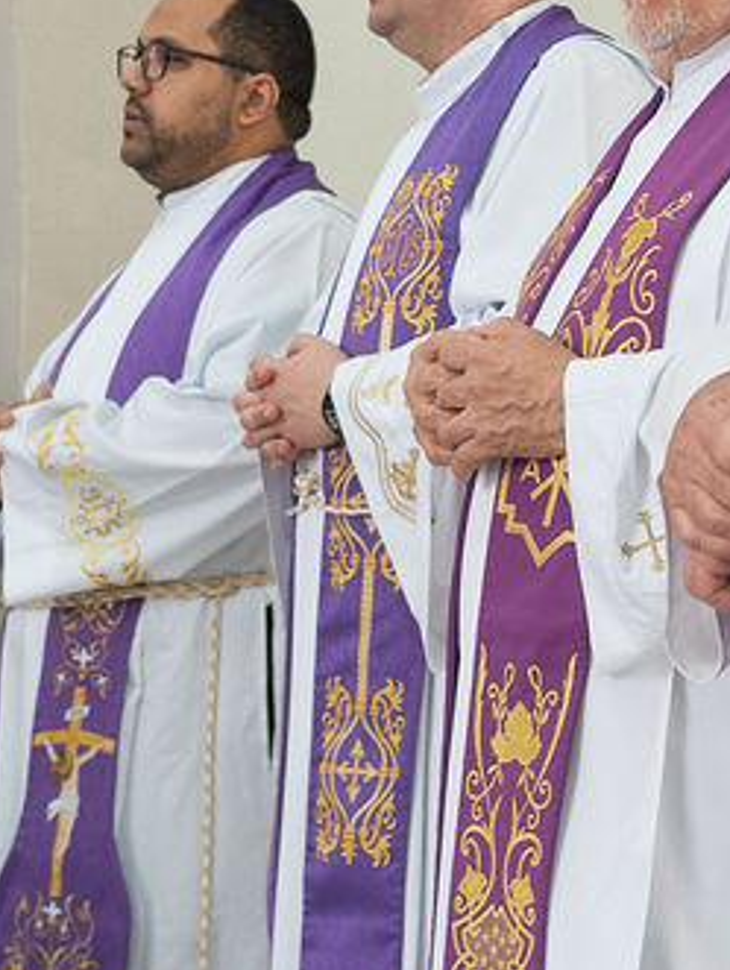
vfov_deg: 12.4
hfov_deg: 9.4
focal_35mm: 158
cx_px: 642
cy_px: 86
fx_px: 4434
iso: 640
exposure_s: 1/160
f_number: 2.8
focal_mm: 35
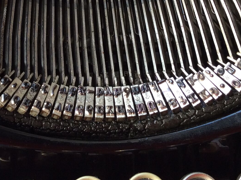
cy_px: -28
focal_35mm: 79
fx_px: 549
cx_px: 67
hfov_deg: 24.5
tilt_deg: -70.4
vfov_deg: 17.8
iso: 40
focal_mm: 3.3
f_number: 2.4
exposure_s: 1/33
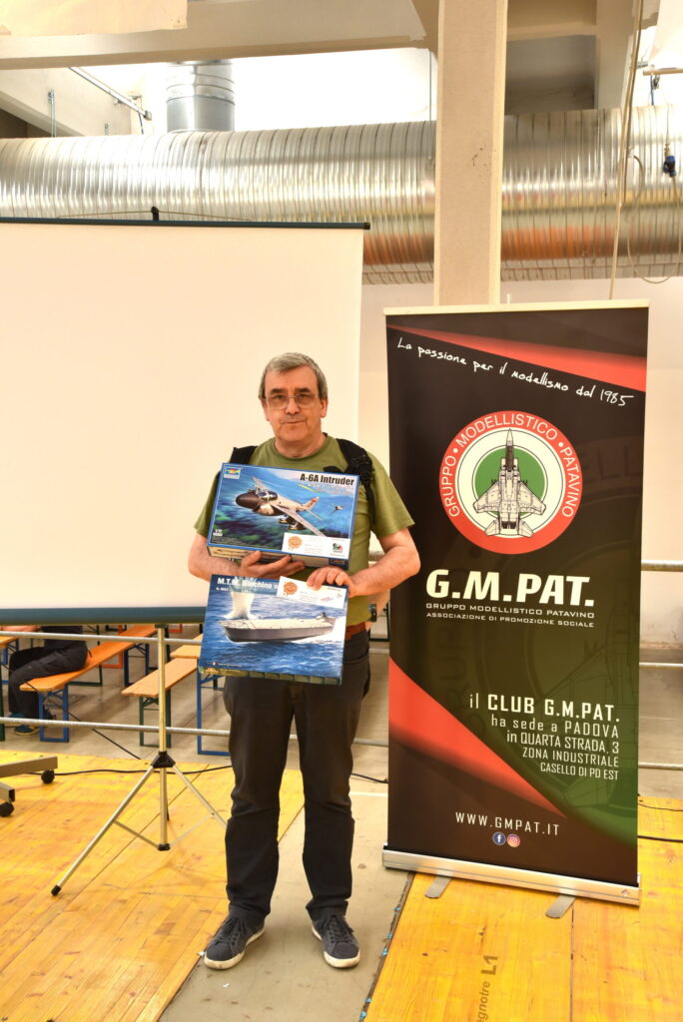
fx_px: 1080
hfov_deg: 35.1
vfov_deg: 50.7
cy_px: 511
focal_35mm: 38
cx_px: 342
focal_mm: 38
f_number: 8
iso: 640
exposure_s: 1/40
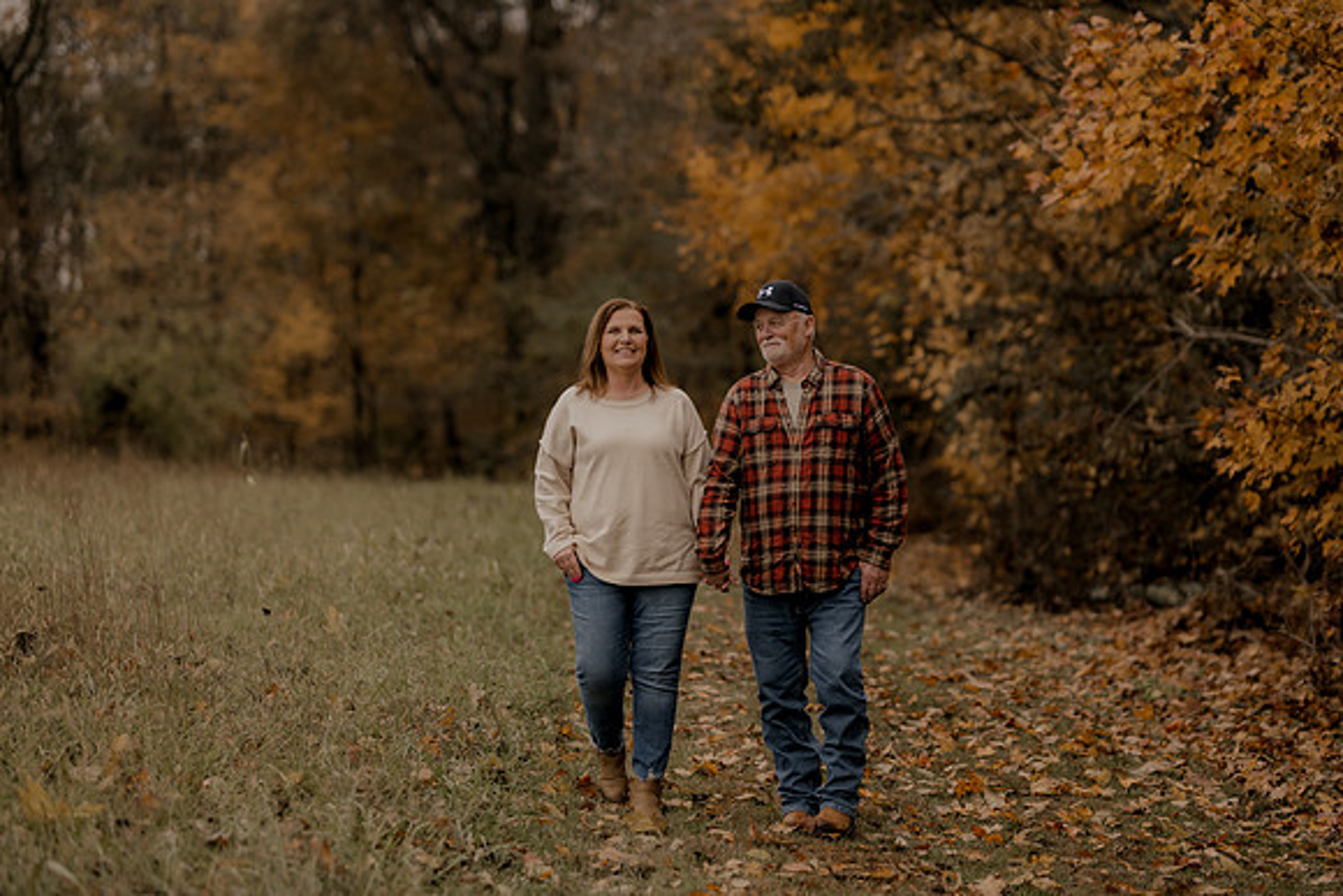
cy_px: 448
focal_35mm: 88
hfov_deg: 23.1
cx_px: 672
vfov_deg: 15.5
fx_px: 3291
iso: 250
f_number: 1.8
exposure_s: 1/2500
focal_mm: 85
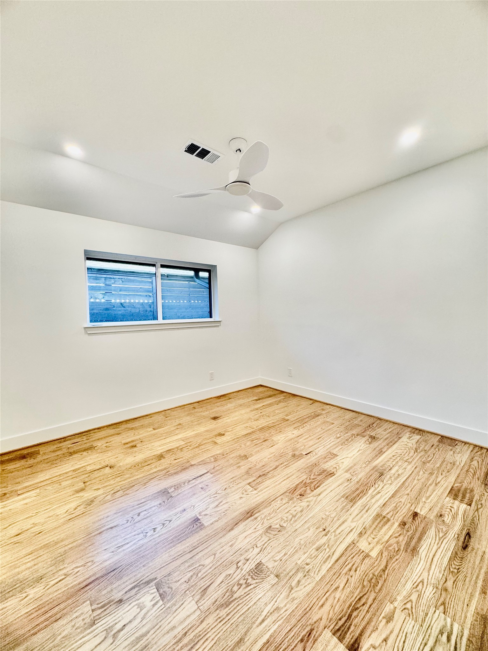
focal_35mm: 14
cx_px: 244
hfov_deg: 85.7
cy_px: 326
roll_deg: +1.0
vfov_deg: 102.1
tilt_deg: -2.7
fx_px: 263
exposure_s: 1/120
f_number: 2.2
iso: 200
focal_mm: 2.22
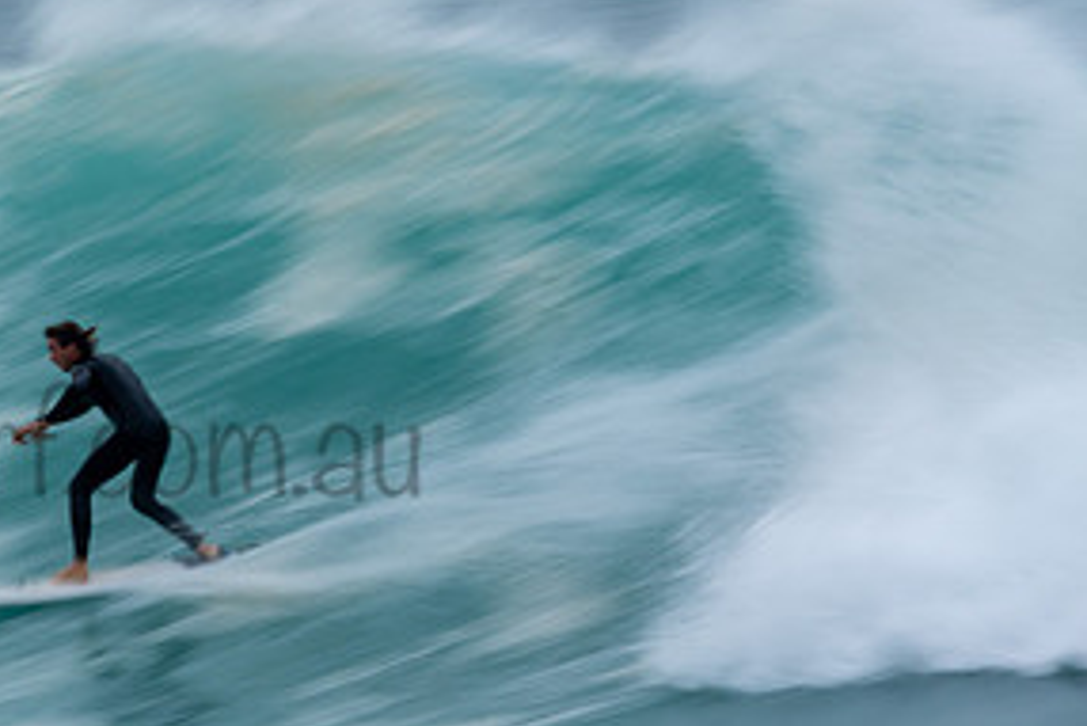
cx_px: 19
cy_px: 409
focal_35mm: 1523
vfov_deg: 0.9
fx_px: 46007
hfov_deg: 1.4
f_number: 25
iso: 100
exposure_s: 1/25
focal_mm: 500
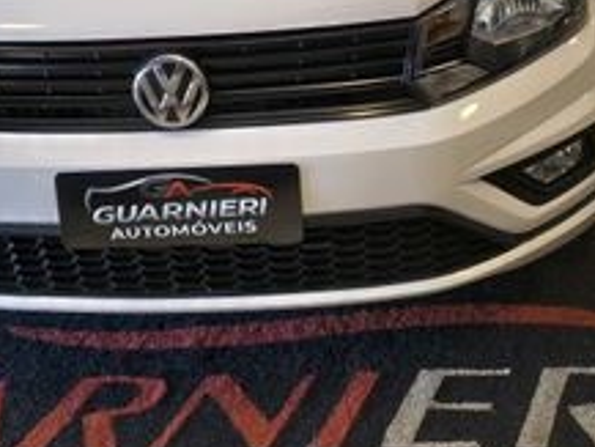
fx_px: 894
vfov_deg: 26.6
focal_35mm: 52
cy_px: 5
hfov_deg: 36.8
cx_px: 263
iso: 433
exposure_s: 1/60
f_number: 1.8
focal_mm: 5.56
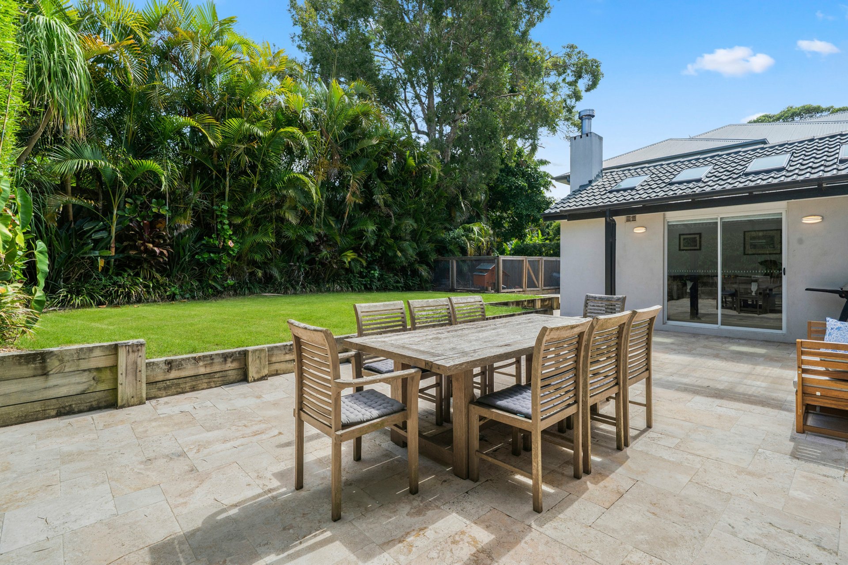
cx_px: 424
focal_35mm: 16
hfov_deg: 96.7
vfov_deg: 73.7
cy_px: 282
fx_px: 377
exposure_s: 1/400
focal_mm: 16
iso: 320
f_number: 9
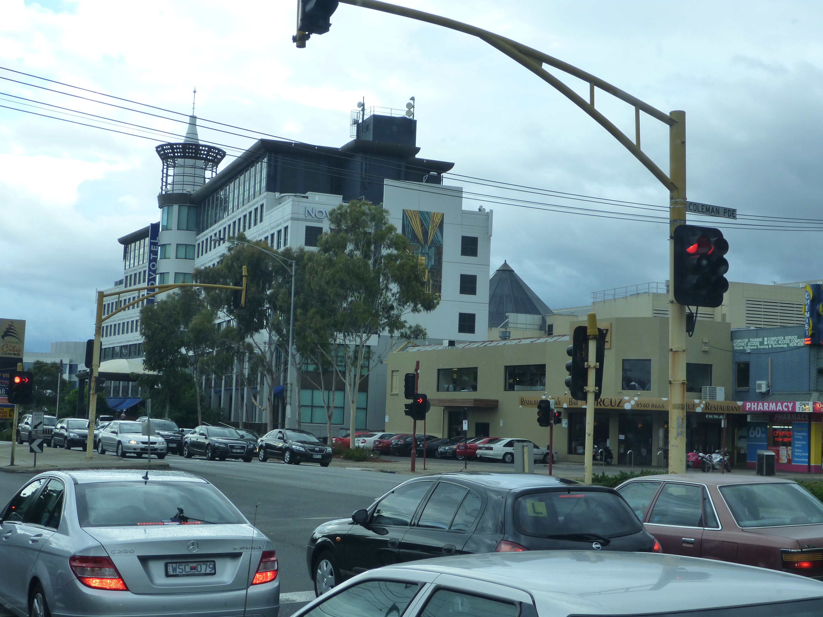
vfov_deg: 28.6
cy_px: 308
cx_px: 412
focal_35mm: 51
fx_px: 1213
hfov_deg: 37.5
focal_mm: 9.1
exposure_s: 1/80
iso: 125
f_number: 4.7
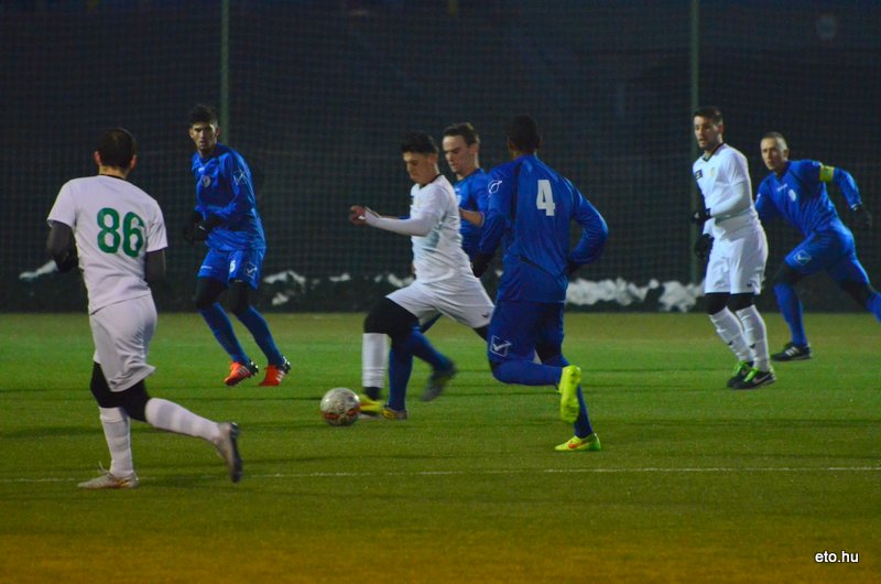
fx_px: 9891
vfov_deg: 3.4
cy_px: 292
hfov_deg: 5.1
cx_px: 440
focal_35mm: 405
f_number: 5.6
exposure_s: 1/250
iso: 5000
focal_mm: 270
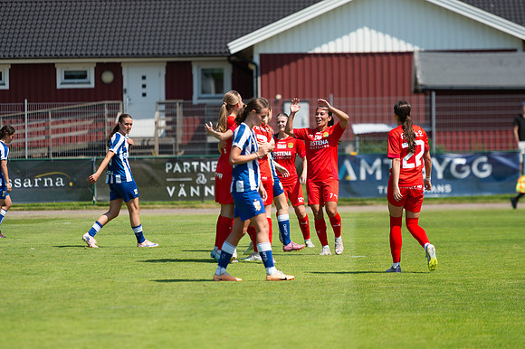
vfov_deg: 6.2
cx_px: 262
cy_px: 174
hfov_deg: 9.3
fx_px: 3218
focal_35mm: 221
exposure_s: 1/2500
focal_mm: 200
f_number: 3.2
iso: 160
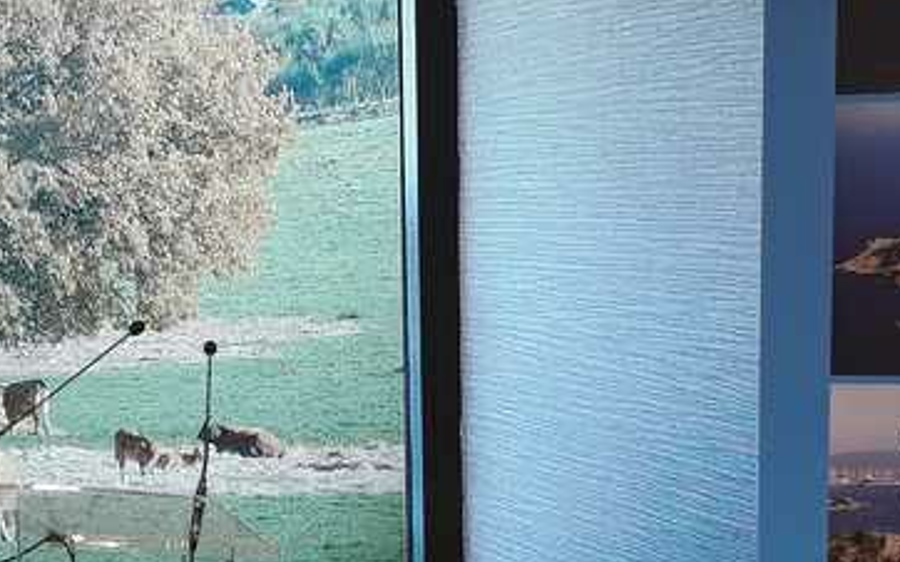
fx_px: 1986
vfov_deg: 15.8
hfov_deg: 25.4
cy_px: 574
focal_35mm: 81
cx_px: 597
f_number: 1.7
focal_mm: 3.71
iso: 40
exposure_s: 1/104
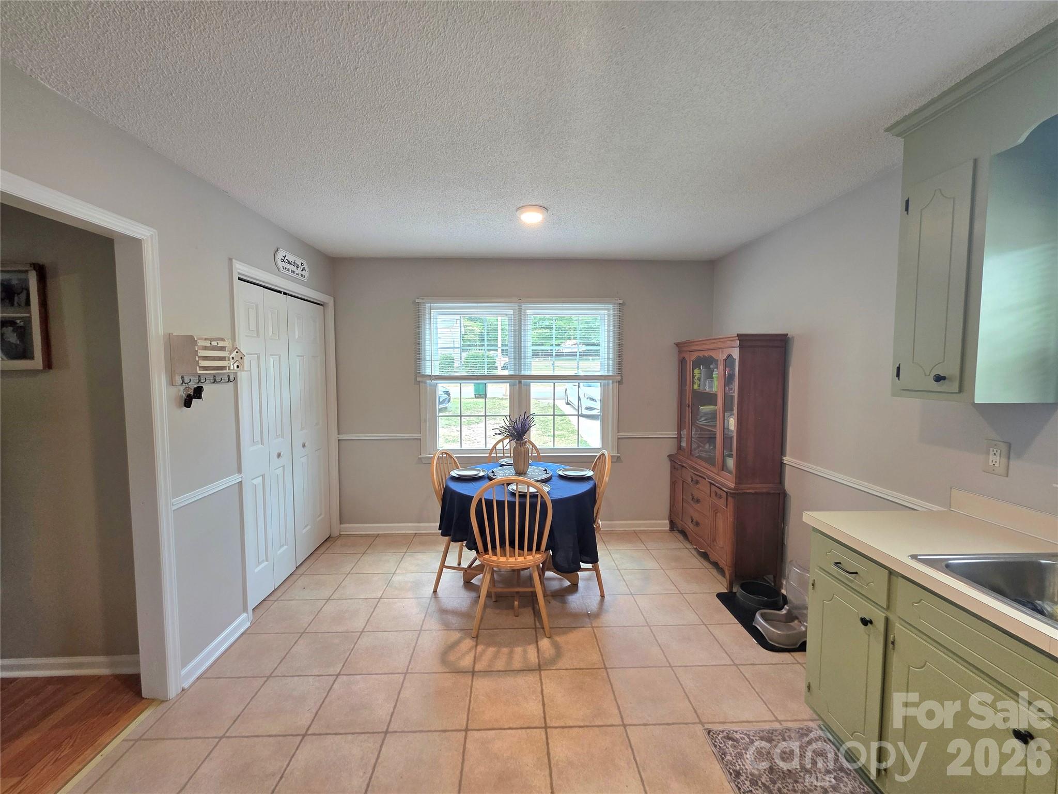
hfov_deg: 106.2
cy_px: 397
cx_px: 529
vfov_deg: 89.9
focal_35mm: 13
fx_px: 397
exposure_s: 1/120
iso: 160
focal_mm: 2.2
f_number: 1.9
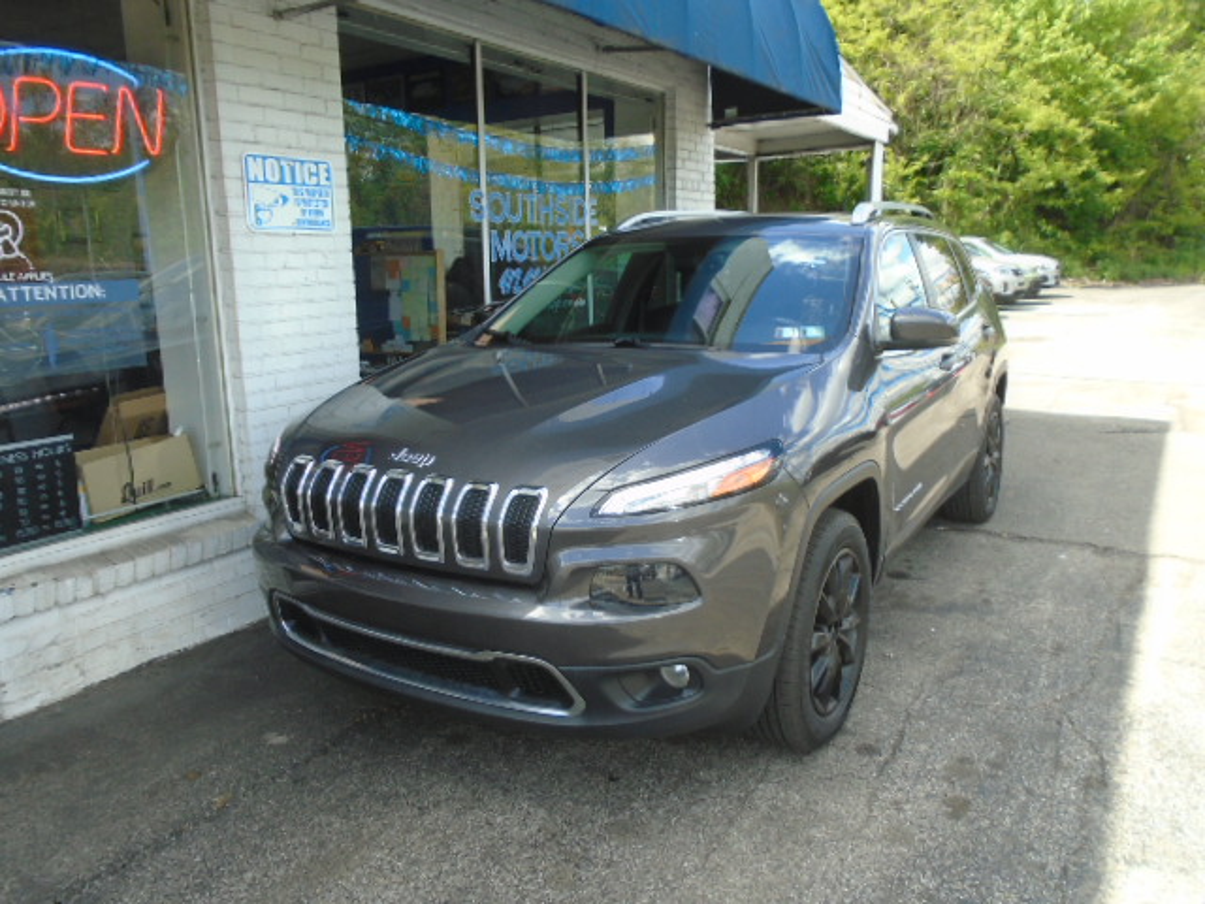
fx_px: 905
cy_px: 452
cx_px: 602
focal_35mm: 26
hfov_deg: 67.3
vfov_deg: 53.1
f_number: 3.2
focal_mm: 4.6
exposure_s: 1/250
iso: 100
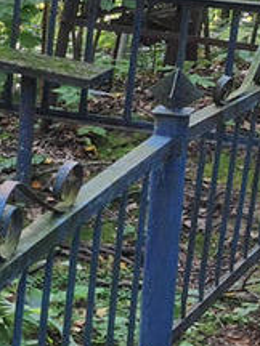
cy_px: 189
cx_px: -502
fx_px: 1232
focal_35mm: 123
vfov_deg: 16.0
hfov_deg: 9.6
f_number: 1.7
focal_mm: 4.32
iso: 50
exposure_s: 1/100
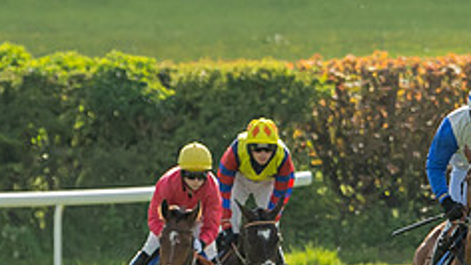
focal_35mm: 992
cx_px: 561
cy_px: 359
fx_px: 12395
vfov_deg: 1.2
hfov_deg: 2.2
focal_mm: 165
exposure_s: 1/4000
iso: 400
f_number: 4
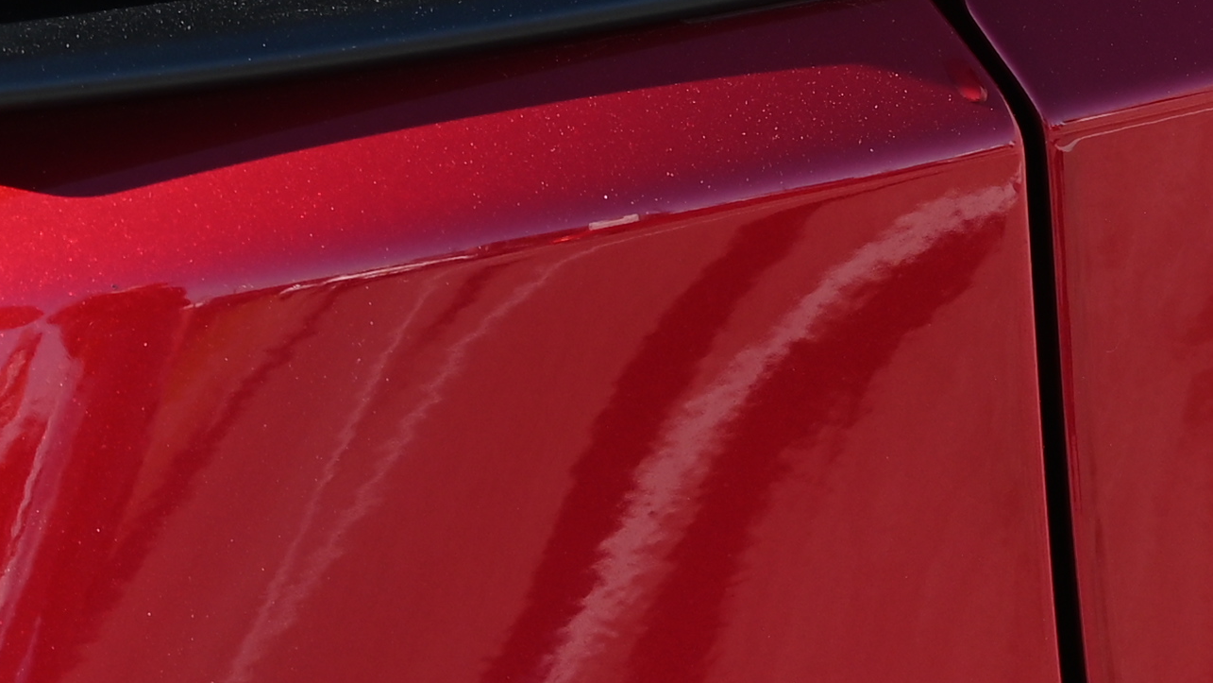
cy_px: -132
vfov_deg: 2.4
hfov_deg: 4.3
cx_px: 590
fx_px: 16212
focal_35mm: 504
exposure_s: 1/250
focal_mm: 74
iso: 125
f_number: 5.6
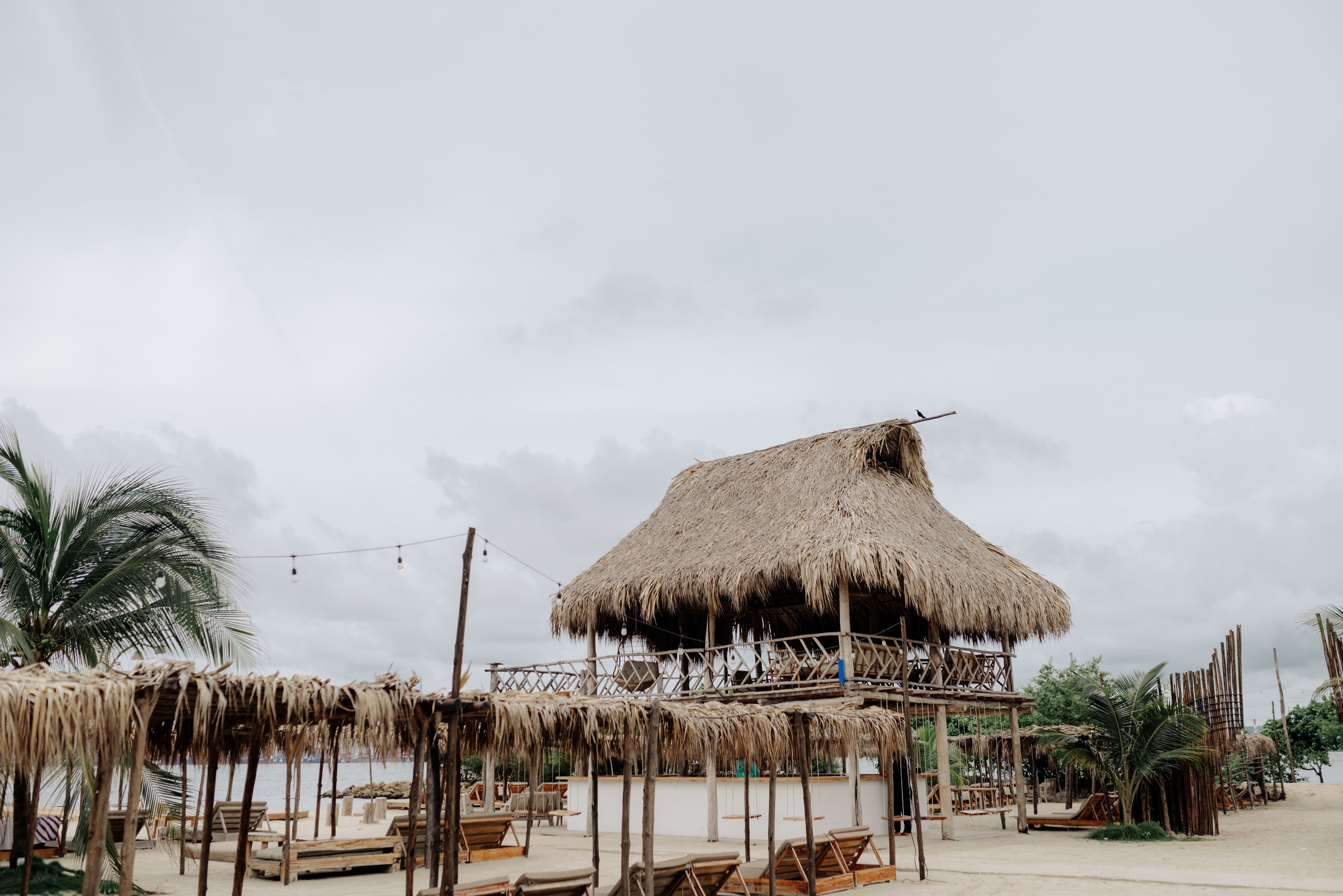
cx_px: 672
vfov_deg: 37.9
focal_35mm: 35
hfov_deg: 54.4
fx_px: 1306
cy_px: 448
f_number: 2.5
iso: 160
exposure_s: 1/2000
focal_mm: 35
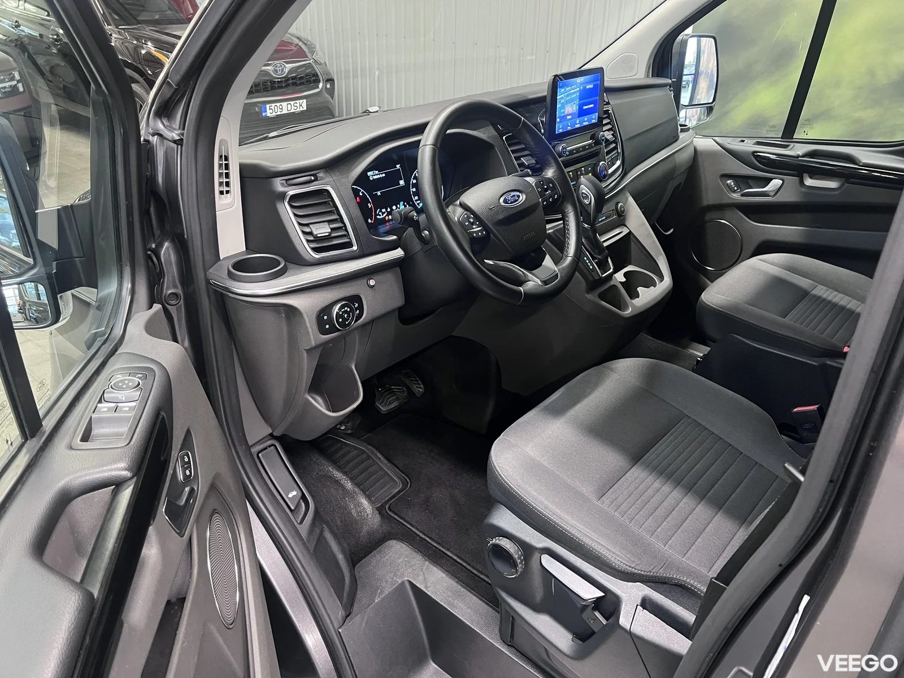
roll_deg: -1.0
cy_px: 339
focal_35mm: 26
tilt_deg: -28.1
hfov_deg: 67.3
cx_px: 452
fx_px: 679
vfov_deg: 53.1
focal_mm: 5.7
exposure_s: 1/33
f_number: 1.5
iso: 400
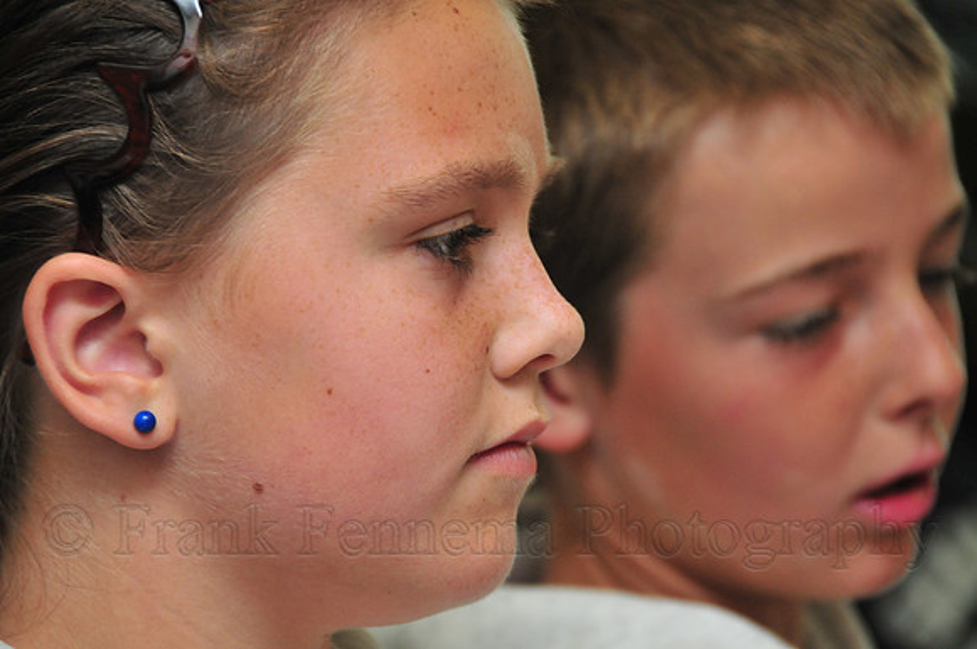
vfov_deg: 4.6
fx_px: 8130
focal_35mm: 300
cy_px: 324
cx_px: 488
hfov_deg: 6.9
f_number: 5.6
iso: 800
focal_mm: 200
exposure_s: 1/125
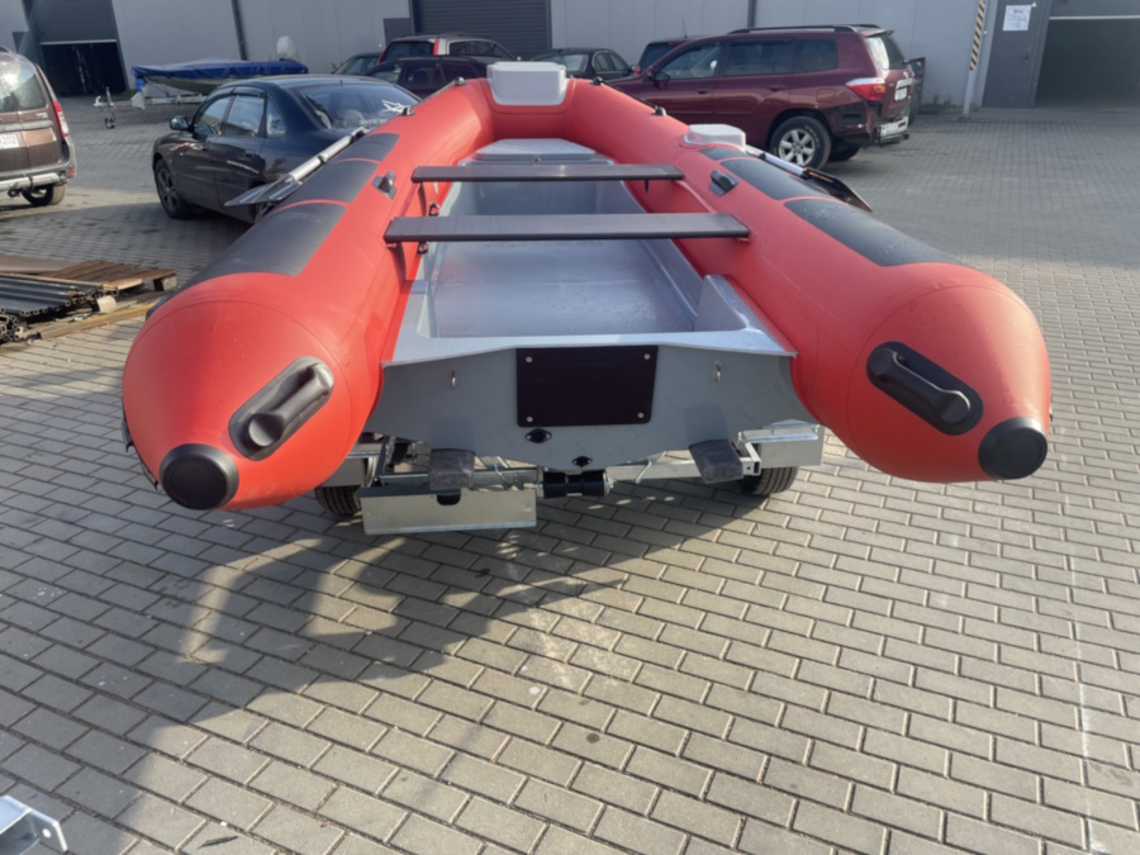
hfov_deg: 67.3
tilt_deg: -24.2
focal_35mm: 26
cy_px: 428
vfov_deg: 53.1
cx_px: 570
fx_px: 856
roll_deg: +1.2
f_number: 1.6
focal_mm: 4.2
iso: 32
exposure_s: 1/947
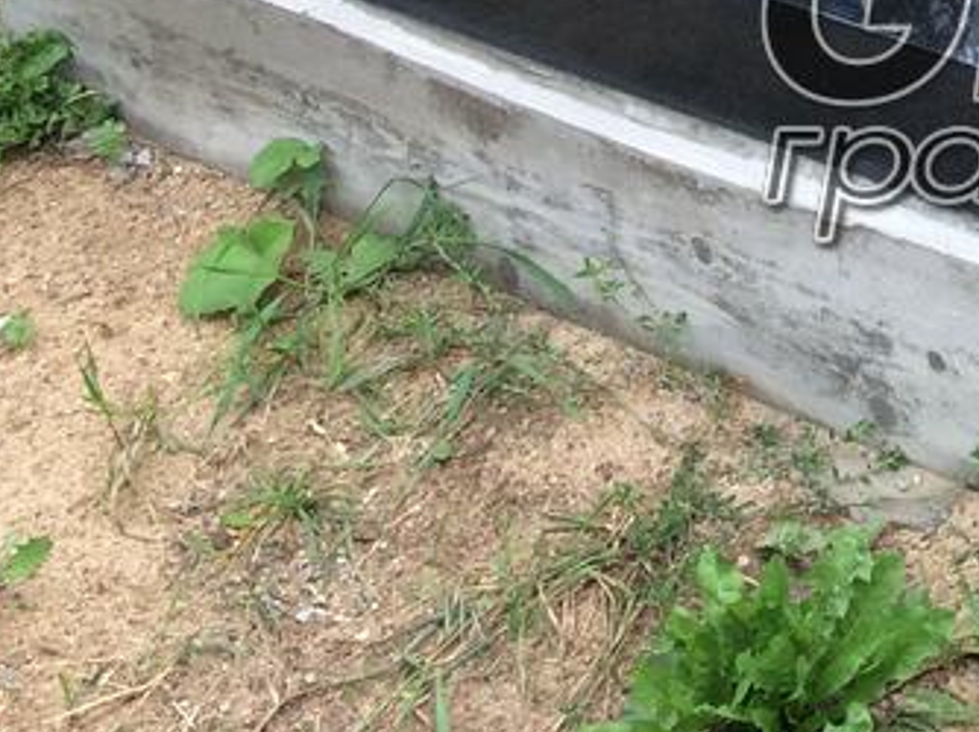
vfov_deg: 11.9
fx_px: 3250
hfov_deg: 15.1
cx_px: 1703
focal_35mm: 115
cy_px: -562
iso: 32
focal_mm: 4.12
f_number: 2.2
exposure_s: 1/140
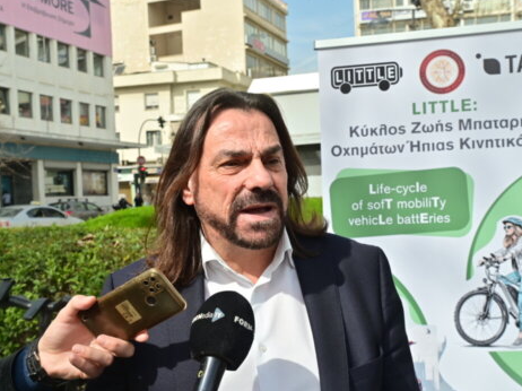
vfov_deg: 32.1
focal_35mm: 45
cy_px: 211
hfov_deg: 42.1
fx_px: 678
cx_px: 264
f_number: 9
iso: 250
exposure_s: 1/640
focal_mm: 36
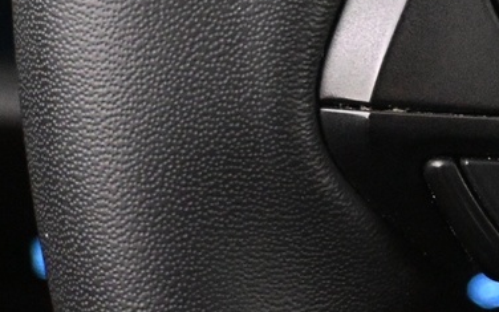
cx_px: 650
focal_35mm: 161
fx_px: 2193
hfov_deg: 12.6
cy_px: -31
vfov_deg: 8.1
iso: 4000
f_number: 4.2
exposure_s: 1/20
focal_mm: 24.5
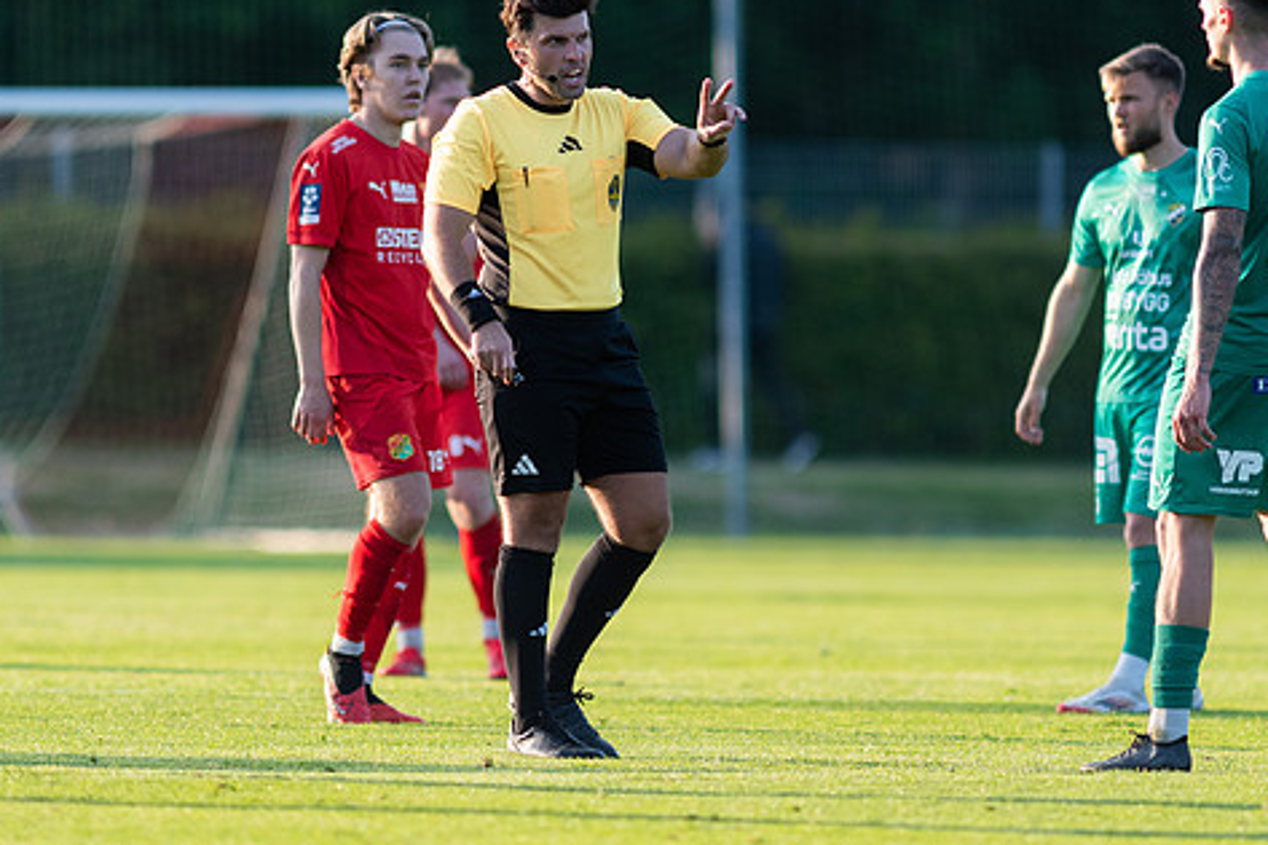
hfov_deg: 3.7
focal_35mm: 552
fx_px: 19435
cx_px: 566
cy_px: 331
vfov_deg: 2.5
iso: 560
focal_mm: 300
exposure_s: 1/1600
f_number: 3.2
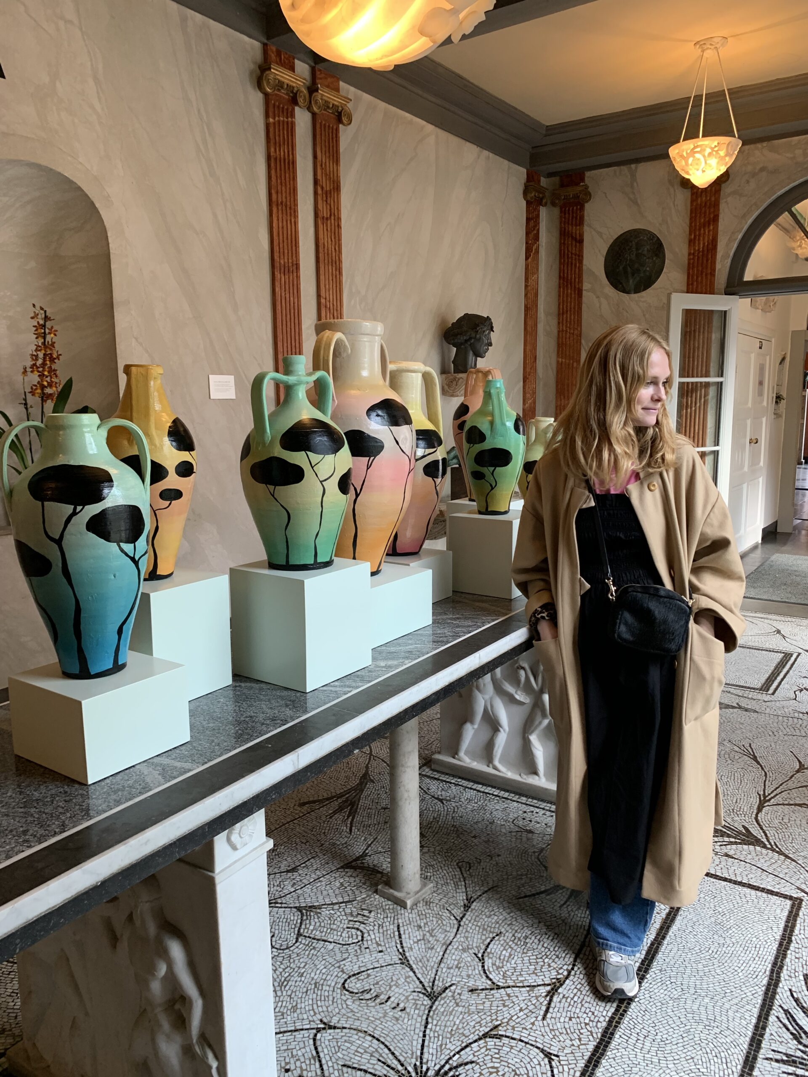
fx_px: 809
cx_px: 404
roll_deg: +1.0
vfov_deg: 67.3
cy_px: 538
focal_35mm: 26
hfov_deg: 53.1
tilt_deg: -10.3
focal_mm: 4.25
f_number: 1.8
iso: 100
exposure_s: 1/50
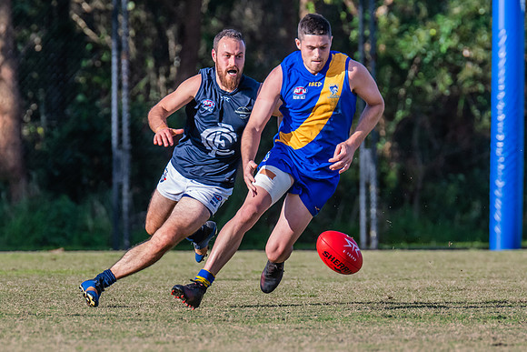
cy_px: 215
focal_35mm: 776
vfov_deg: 1.8
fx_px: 11359
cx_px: 320
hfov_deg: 2.7
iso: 800
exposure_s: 1/2000
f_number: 6.3
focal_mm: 420
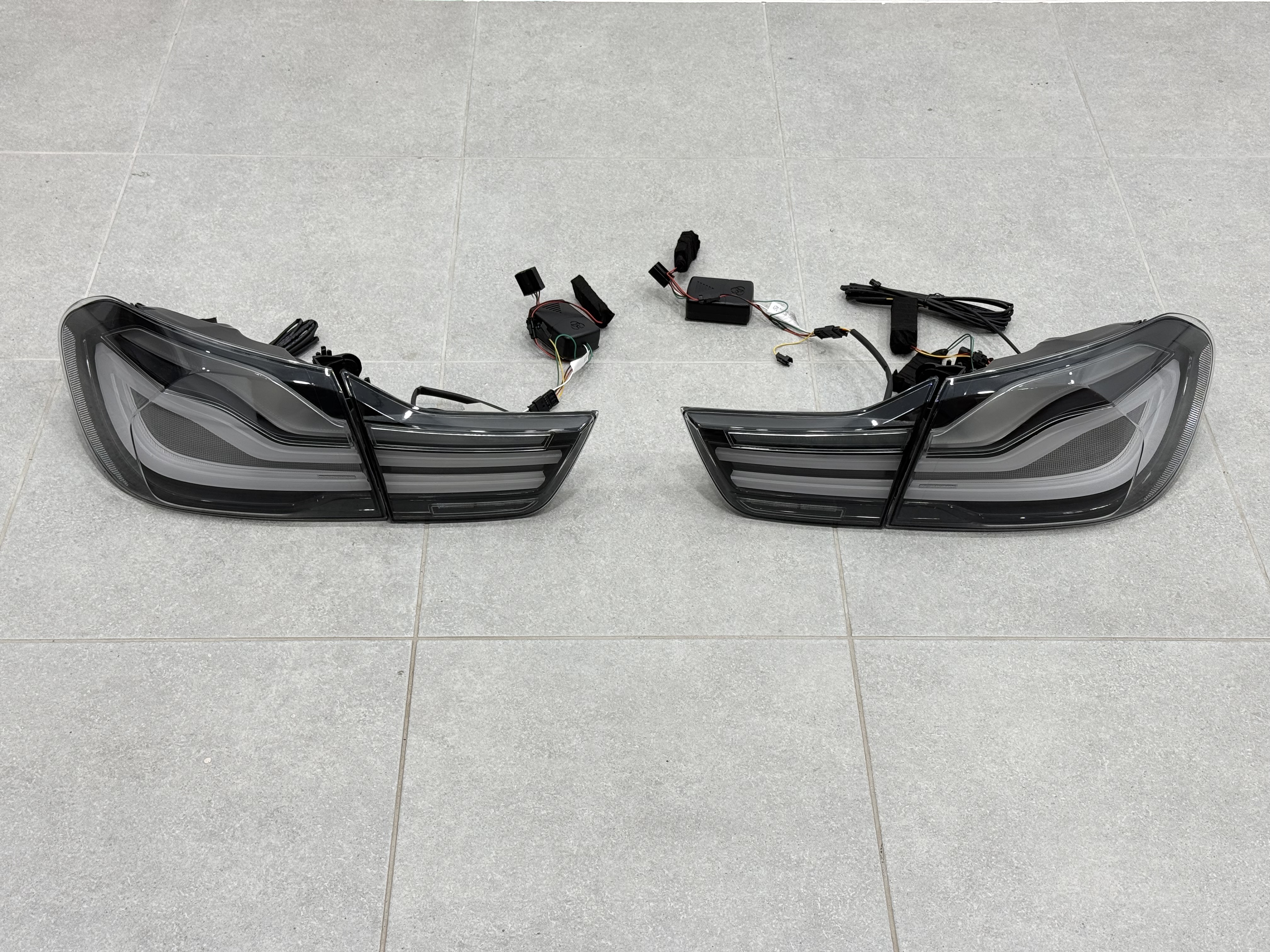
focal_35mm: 48
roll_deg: -0.3
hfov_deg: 39.7
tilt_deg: -42.8
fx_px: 1761
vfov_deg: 30.3
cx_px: 635
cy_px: 476
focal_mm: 6.76
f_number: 1.78
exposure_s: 1/156
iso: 64
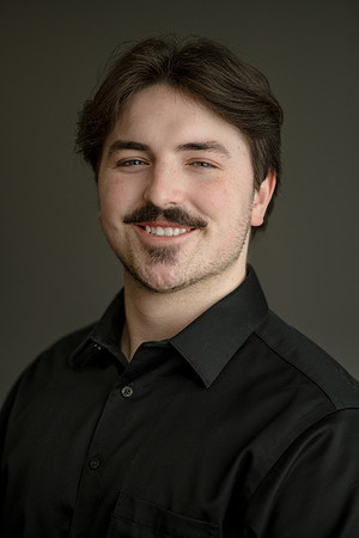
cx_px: 180
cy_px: 269
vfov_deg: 19.5
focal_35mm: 105
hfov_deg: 13.0
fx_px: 1571
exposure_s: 1/160
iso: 720
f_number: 3.2
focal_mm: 105
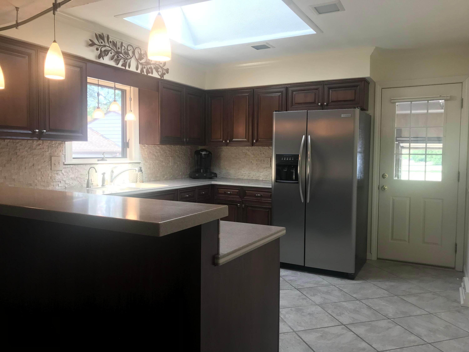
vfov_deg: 49.7
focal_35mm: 28
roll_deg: -0.2
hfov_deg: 63.4
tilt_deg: -3.1
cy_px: 176
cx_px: 234
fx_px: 379
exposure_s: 1/40
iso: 25
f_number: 1.8
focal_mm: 3.99
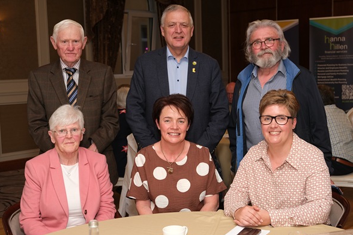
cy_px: 119
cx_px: 178
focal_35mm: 50
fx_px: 490
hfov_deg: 39.6
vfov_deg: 27.0
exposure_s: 1/125
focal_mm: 32.9
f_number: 4
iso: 400
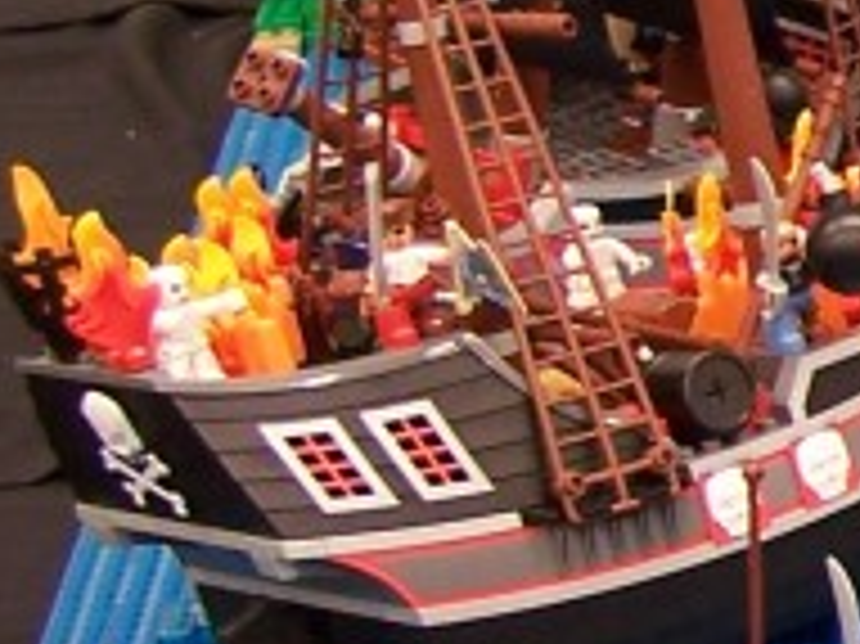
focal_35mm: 215
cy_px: 356
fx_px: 5338
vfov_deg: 6.9
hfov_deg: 8.3
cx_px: 2179
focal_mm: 6.7
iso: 80
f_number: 2.8
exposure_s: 1/2
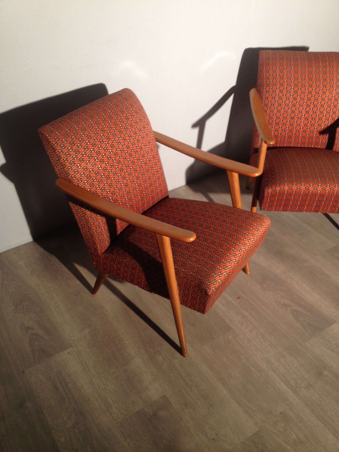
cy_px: 226
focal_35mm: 35
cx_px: 170
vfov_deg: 52.6
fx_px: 457
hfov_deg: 40.7
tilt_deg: -36.0
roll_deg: -1.8
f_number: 2.4
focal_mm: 4.28
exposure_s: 1/20
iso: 64
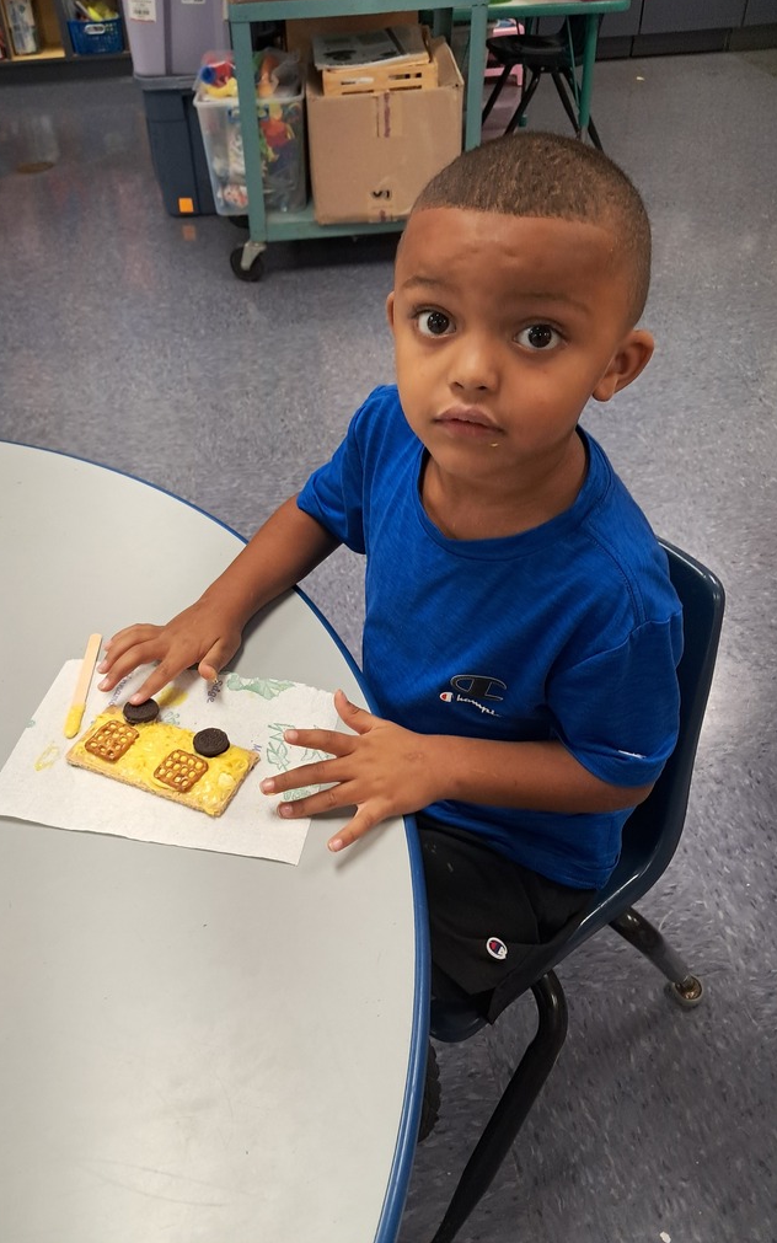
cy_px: 615
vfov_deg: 64.6
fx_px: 982
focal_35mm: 29
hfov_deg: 43.0
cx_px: 318
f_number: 1.8
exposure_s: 1/50
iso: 320
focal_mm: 4
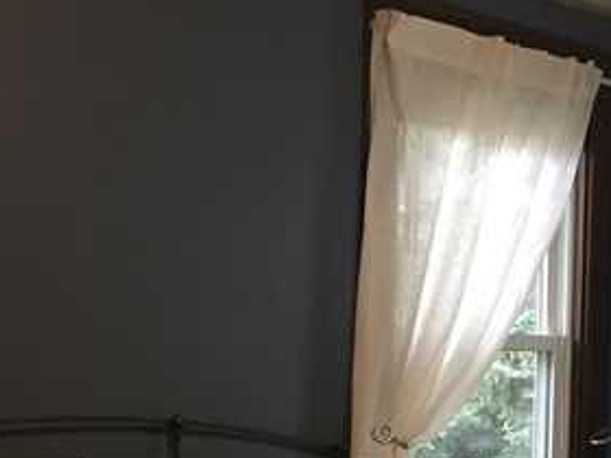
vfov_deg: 17.3
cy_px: 475
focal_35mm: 83
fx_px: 1465
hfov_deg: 22.4
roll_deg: -1.2
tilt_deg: -3.7
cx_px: 652
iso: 80
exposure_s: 1/30
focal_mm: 4.15
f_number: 2.2
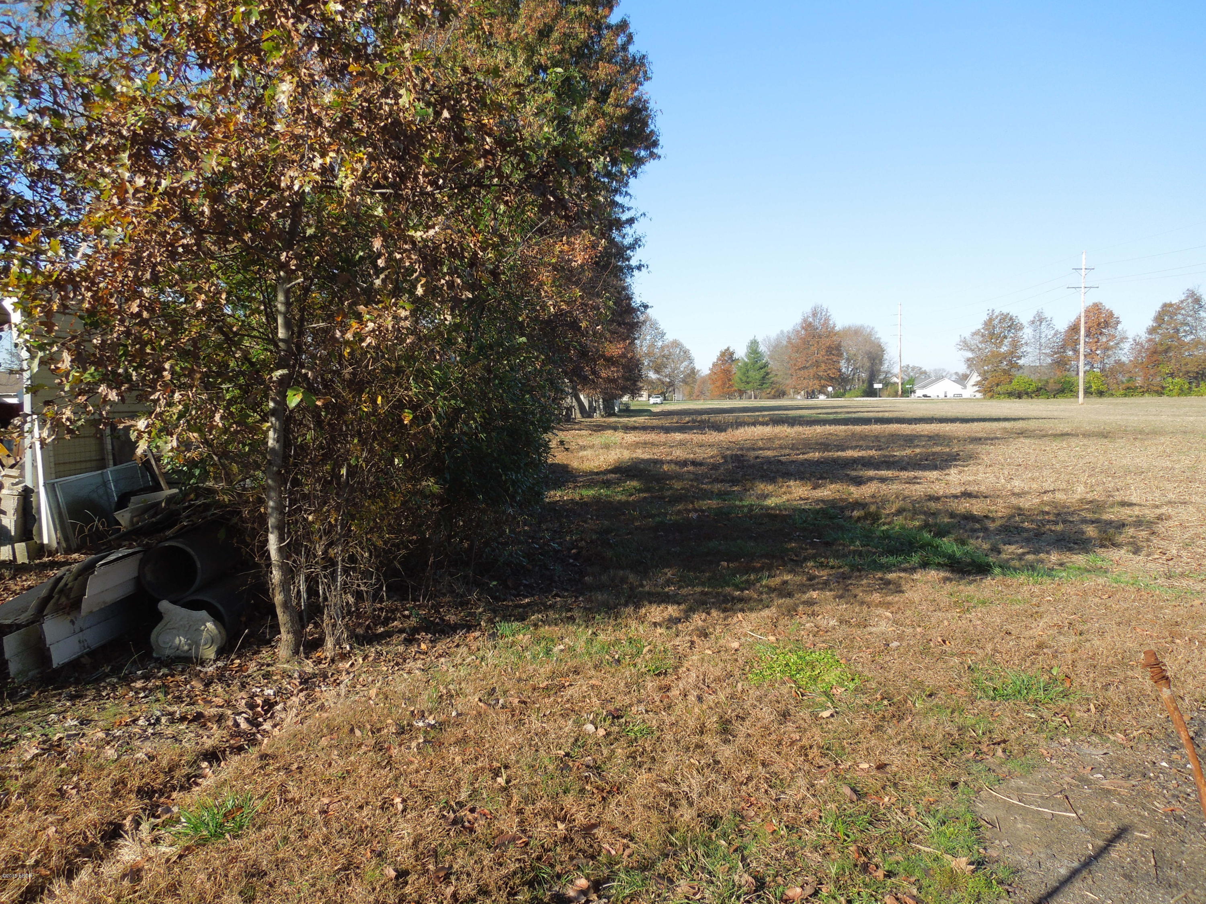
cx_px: 603
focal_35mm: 25
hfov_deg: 69.4
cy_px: 452
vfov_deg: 54.9
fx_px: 871
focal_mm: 4.5
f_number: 3.3
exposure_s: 1/500
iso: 100
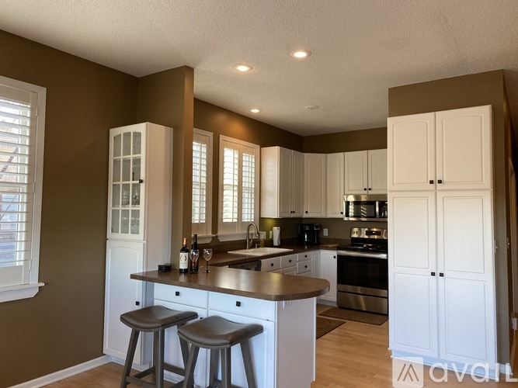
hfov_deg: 67.3
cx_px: 259
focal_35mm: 26
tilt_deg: +2.7
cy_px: 194
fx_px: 389
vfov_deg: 53.0
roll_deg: -1.2
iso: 100
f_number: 1.8
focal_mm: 4.25
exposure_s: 1/120
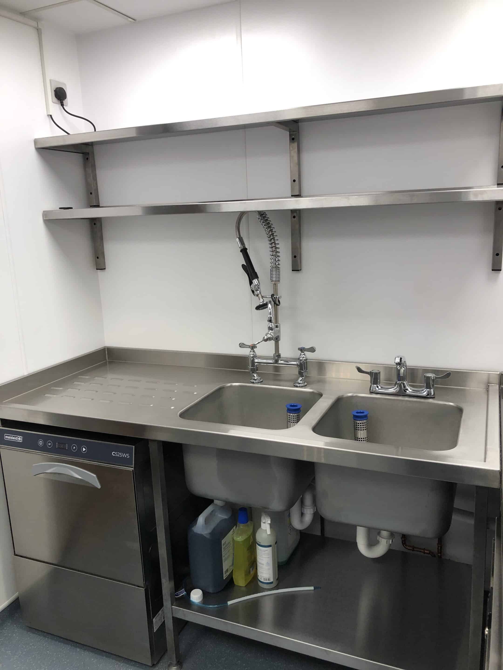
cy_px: 335
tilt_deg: -13.0
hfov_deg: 49.7
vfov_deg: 63.4
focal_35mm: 28
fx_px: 542
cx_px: 252
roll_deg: +2.7
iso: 25
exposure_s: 1/50
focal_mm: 3.99
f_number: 1.8
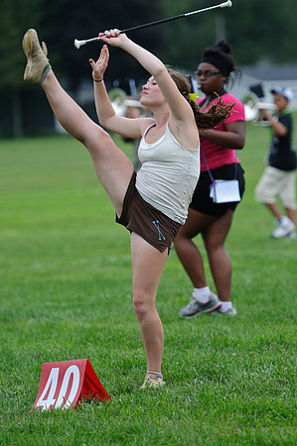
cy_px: 223
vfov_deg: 9.2
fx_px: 2791
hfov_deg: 6.1
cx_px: 148
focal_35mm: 225
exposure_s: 1/750
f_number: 2.8
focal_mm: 150
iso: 200
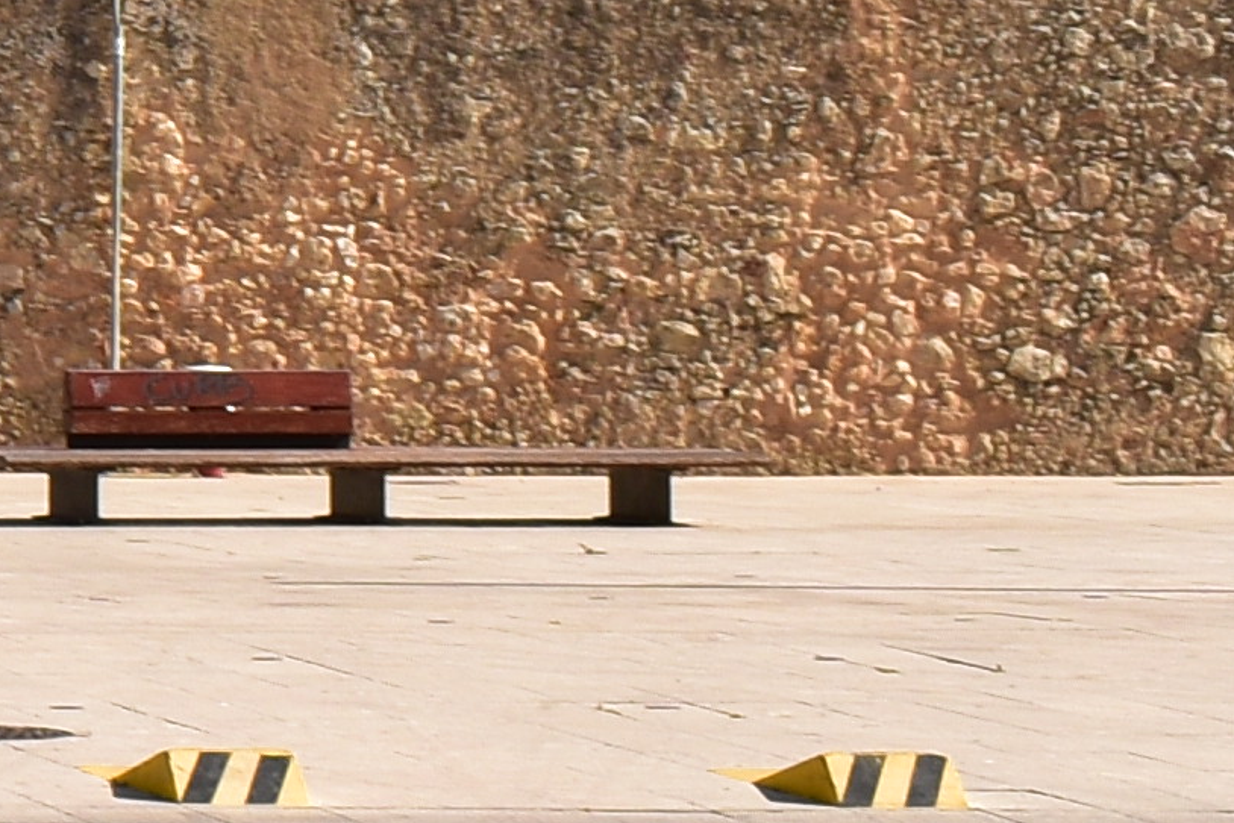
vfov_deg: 6.1
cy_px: -450
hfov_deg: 8.3
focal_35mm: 221
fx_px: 7576
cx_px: -2107
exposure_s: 1/320
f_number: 8
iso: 100
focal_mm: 20
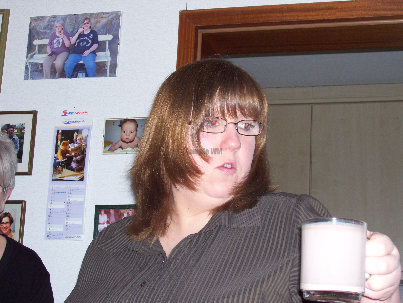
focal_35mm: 70
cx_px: 202
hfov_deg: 27.7
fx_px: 816
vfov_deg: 21.1
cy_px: 152
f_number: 4
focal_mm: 11.6
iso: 160
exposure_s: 1/80
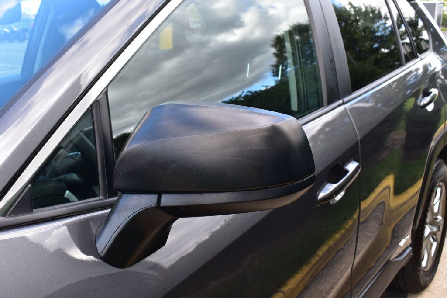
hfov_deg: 51.3
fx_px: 465
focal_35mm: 38
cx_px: 224
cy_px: 149
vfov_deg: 35.5
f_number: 9
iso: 400
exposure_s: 1/125
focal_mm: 25
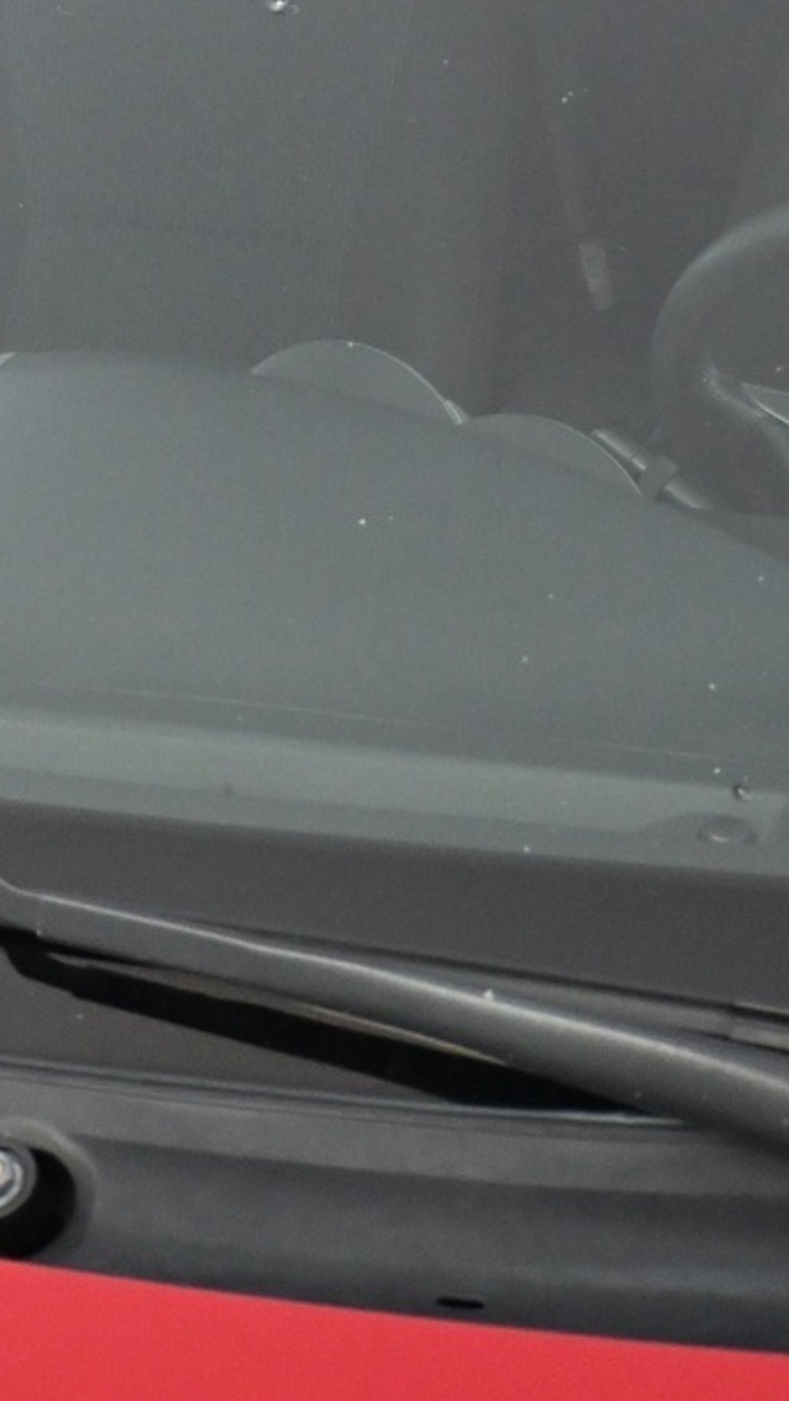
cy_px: 210
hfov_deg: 14.2
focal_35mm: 85
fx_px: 3163
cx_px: 329
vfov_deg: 24.4
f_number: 3.8
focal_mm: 20.5
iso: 3200
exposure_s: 1/125
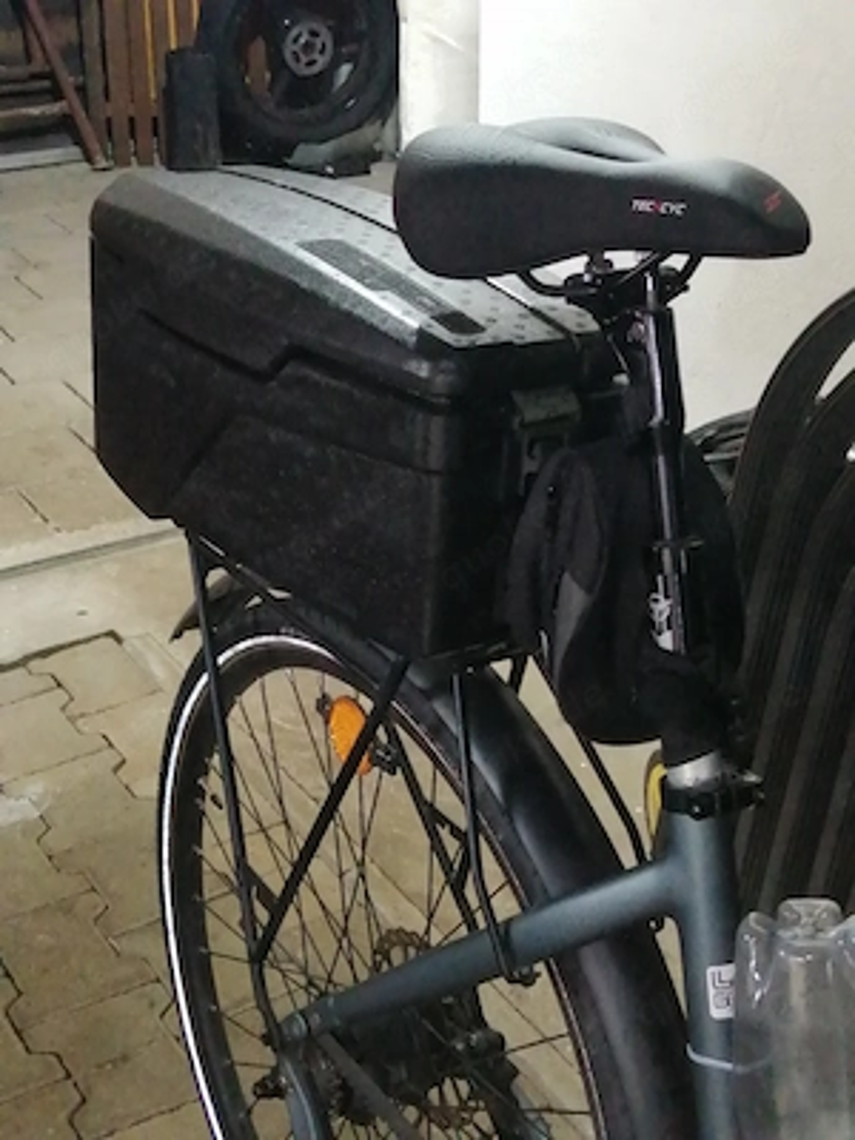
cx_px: 428
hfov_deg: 29.7
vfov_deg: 38.9
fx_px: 1614
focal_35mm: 49
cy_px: 570
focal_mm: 3.46
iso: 400
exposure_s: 1/33.3
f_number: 1.8
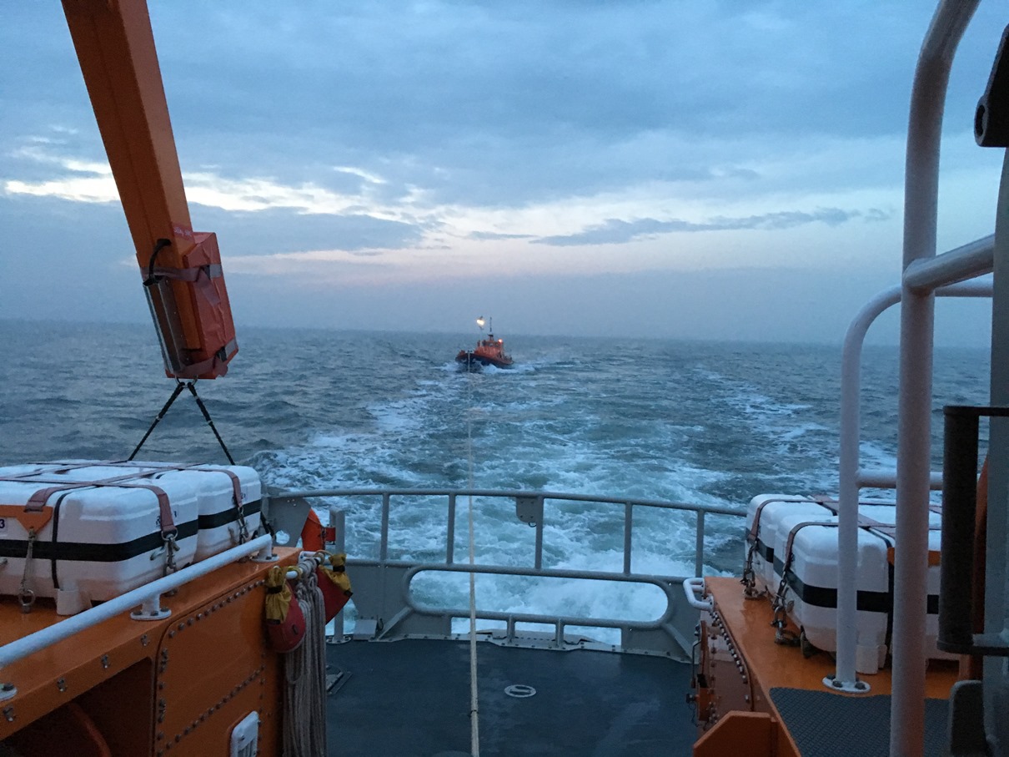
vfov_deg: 48.2
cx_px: 504
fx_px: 845
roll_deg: +0.5
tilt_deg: -1.5
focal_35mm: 29
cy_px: 378
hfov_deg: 61.7
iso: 200
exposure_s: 1/25
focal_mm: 4.15
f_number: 2.2
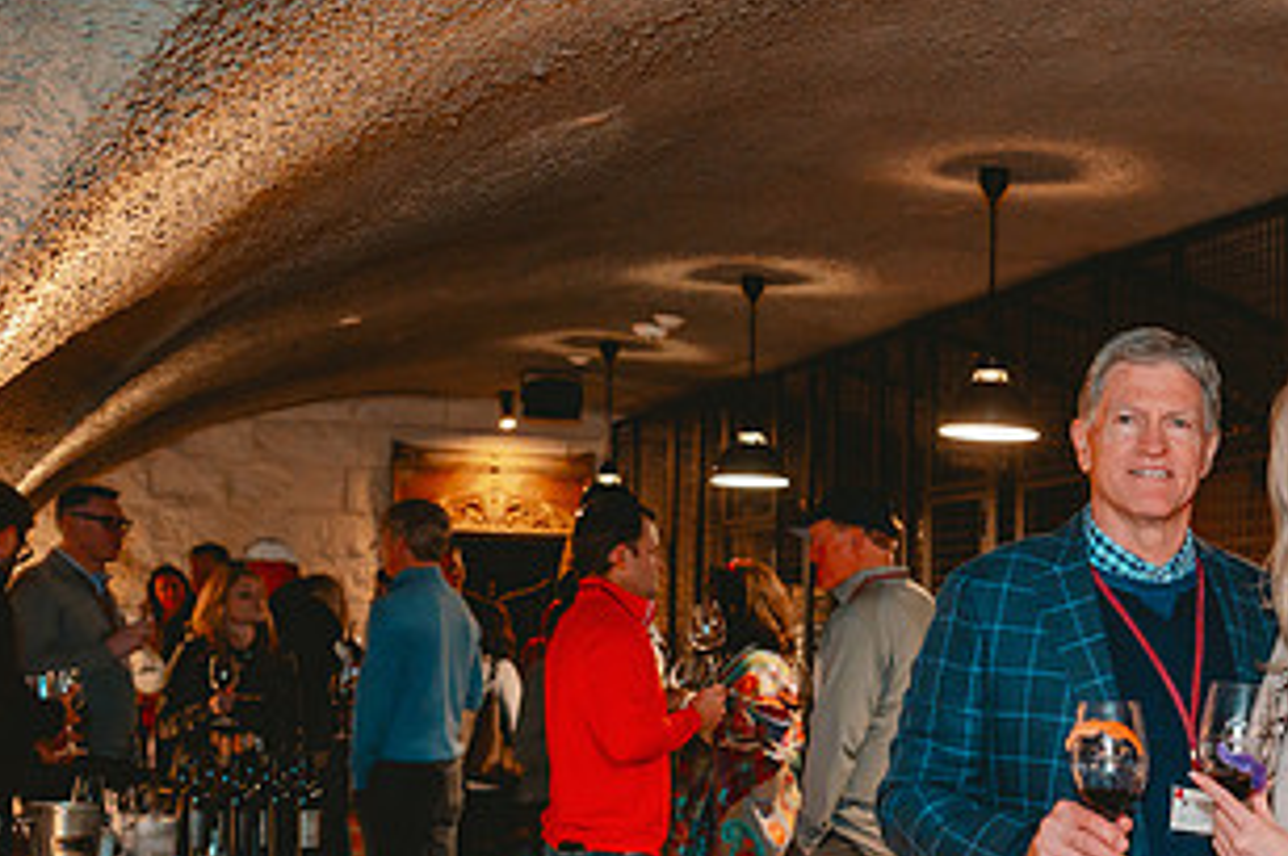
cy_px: 712
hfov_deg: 29.8
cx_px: 1208
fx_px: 2287
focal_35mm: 64
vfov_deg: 20.9
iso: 3200
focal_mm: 32
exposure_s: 1/60
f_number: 4
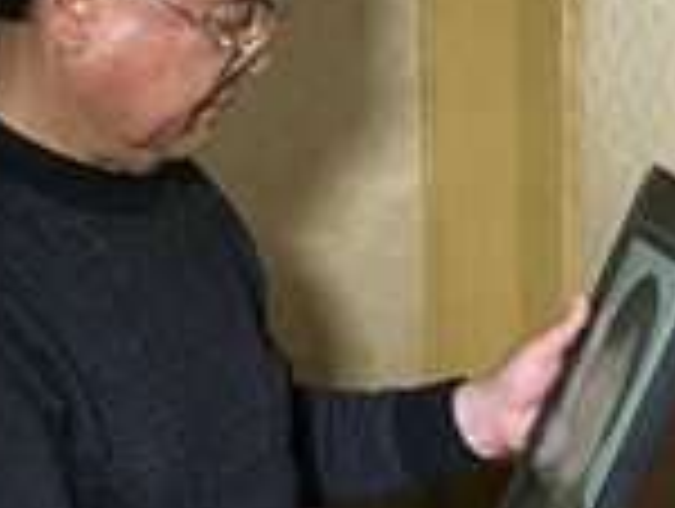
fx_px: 2070
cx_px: 234
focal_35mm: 106
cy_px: 321
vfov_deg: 14.0
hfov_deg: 18.5
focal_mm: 4.15
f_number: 2.2
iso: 160
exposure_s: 1/30
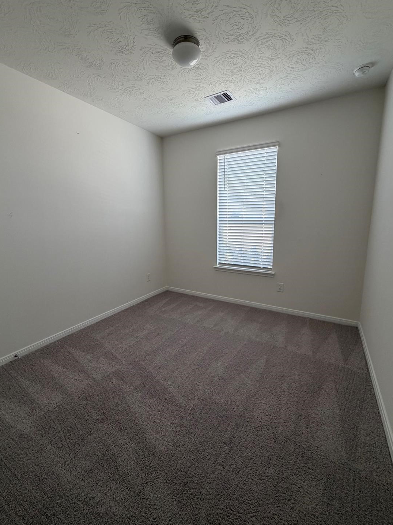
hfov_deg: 81.7
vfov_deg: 98.1
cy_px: 254
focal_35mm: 15
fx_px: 227
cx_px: 197
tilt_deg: -9.2
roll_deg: +0.2
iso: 200
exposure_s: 1/121
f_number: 2.2
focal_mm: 2.22
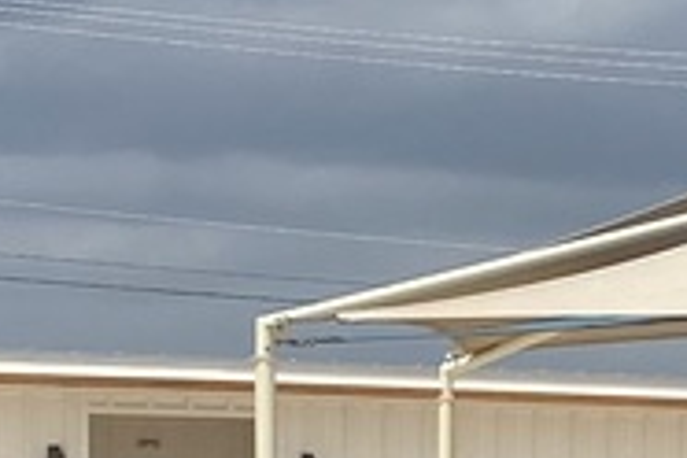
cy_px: 838
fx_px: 3988
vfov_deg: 6.4
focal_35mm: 209
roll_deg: -1.3
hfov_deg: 9.2
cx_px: 1418
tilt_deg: -4.0
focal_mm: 4.25
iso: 32
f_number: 1.8
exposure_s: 1/7692
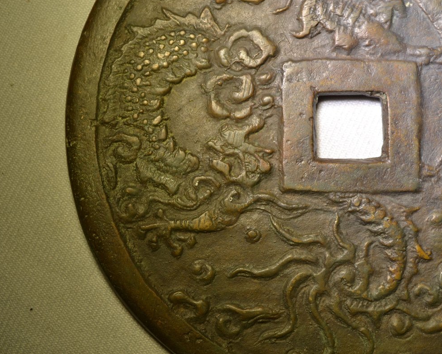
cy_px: 177
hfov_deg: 26.4
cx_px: 236
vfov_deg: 21.3
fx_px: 942
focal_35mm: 72
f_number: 8
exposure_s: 1/250
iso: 100
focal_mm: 42
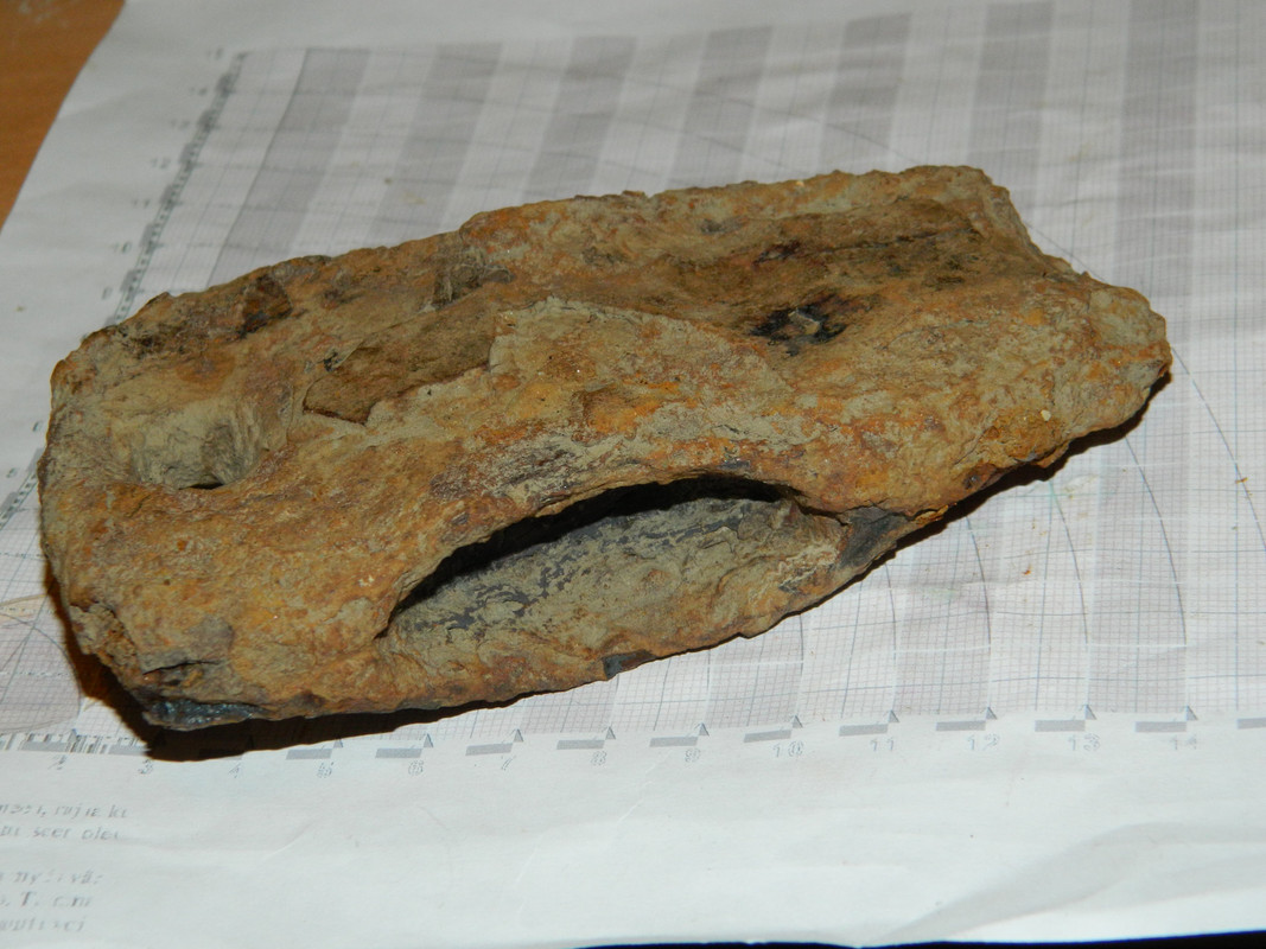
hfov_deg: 23.3
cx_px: 633
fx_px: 3072
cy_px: 474
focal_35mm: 84
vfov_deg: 17.6
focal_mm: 15.1
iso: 200
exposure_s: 1/50
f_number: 4.2
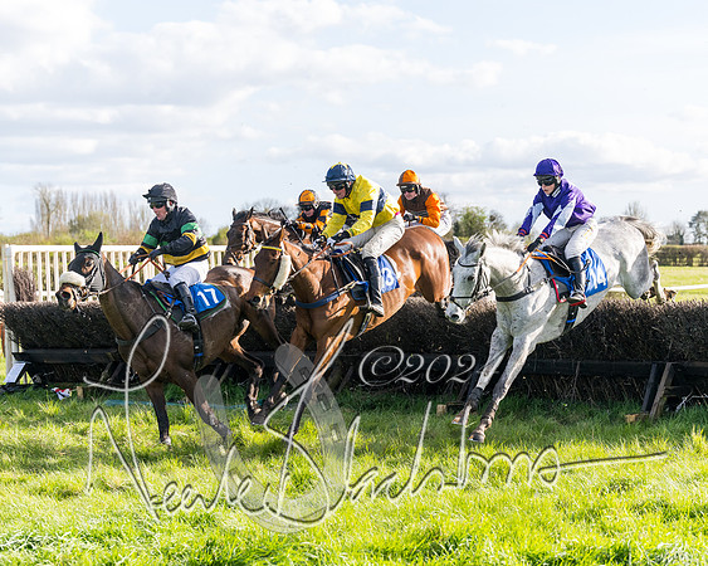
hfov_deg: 21.2
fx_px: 1894
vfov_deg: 17.0
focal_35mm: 90
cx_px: 386
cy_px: 267
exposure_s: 1/1600
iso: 400
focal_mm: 70
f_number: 4
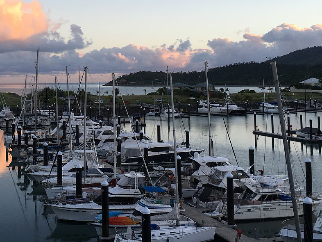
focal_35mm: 59
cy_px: 53
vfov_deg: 24.5
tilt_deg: +3.0
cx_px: 96
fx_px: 549
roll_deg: -0.2
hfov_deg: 32.3
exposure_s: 1/196
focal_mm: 4.15
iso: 25
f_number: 2.2
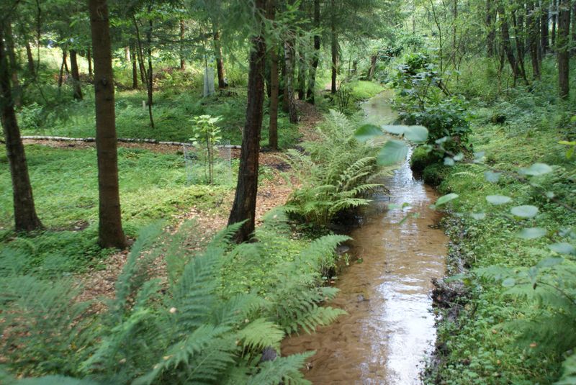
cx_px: 288
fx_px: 625
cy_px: 192
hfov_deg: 49.5
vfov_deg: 34.3
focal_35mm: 39
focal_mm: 26
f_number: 4.5
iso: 400
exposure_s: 1/80
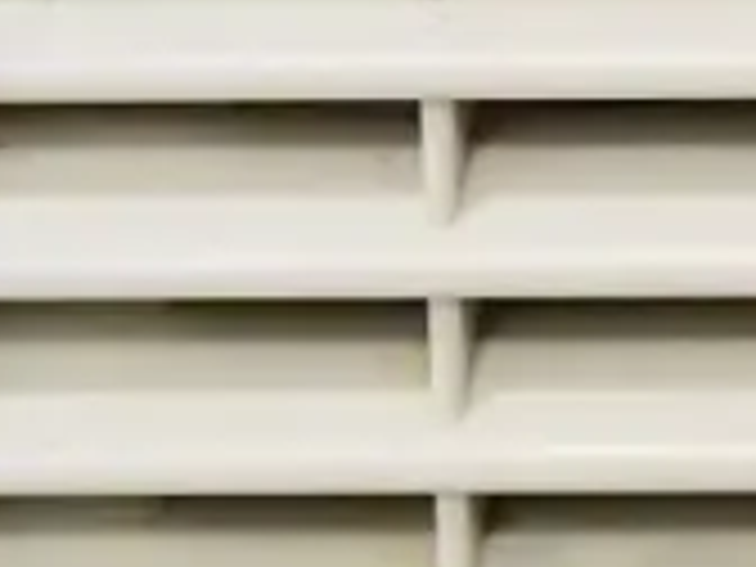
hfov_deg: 7.2
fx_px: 5853
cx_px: 1449
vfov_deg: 5.5
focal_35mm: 268
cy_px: 99
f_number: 4.2
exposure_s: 1/250
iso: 3200
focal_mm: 22
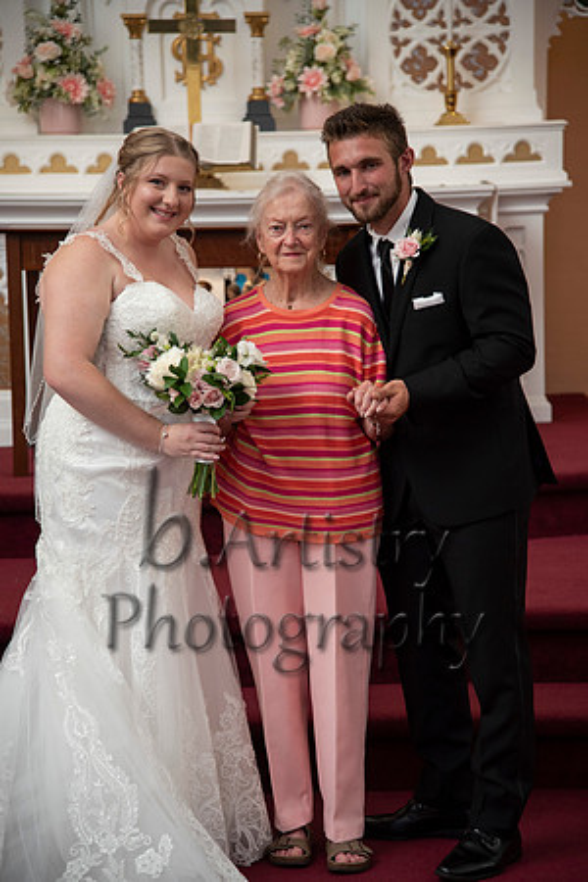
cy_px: 441
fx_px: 2401
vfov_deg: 20.8
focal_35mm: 98
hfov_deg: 14.0
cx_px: 294
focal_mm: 98
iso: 800
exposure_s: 1/125
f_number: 4
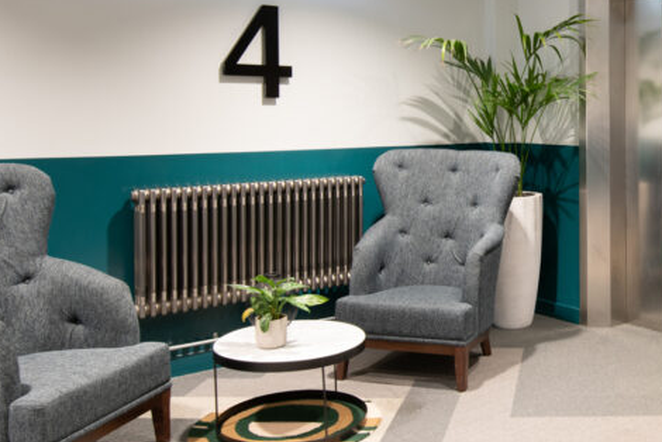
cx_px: 590
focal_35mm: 42
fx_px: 773
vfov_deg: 31.6
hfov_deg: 42.7
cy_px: 132
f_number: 8
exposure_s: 1/1.67
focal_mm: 19
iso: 200
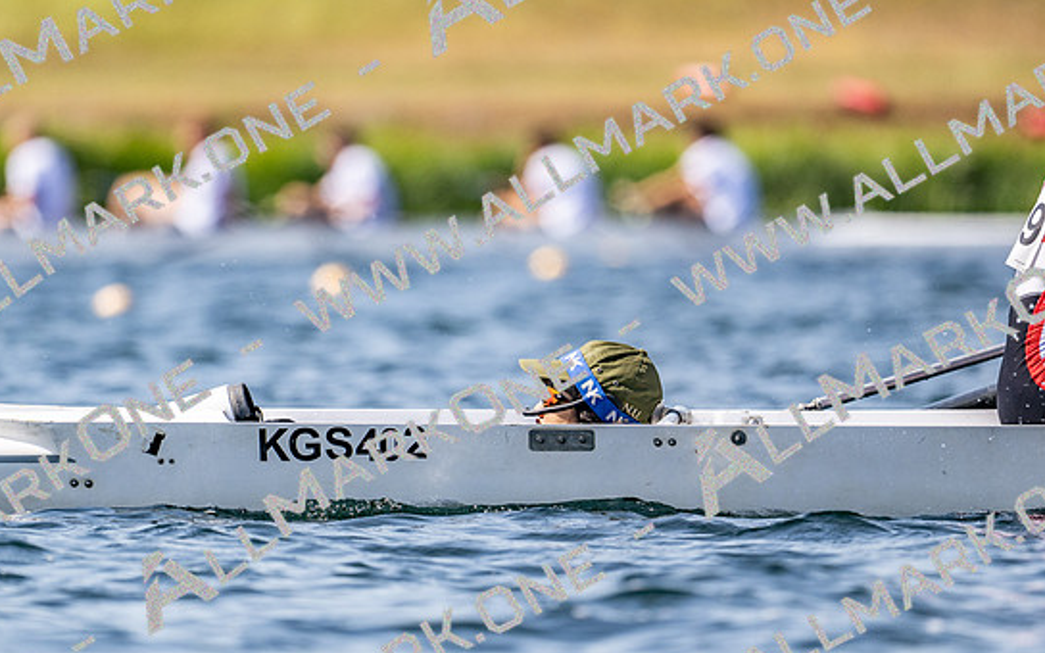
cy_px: 338
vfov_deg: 2.0
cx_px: 530
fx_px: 18569
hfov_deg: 3.2
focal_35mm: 652
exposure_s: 1/2500
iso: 200
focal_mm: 400
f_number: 4.5
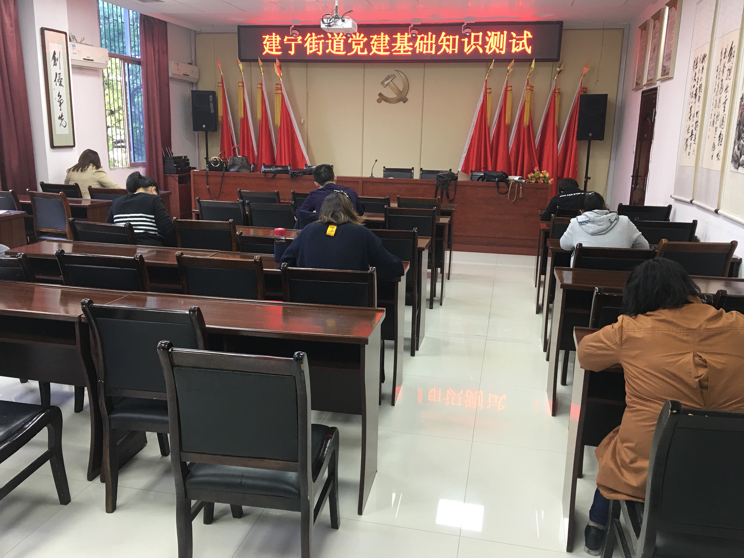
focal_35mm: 29
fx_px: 623
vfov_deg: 48.2
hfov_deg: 61.7
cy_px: 279
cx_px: 372
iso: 40
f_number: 2.2
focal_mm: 4.15
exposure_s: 1/17
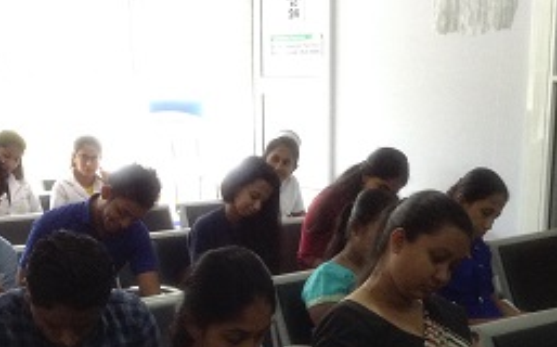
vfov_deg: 18.6
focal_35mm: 68
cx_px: 275
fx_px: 1031
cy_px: 352
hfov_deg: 30.2
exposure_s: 1/24
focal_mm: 3.3
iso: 160
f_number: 2.4
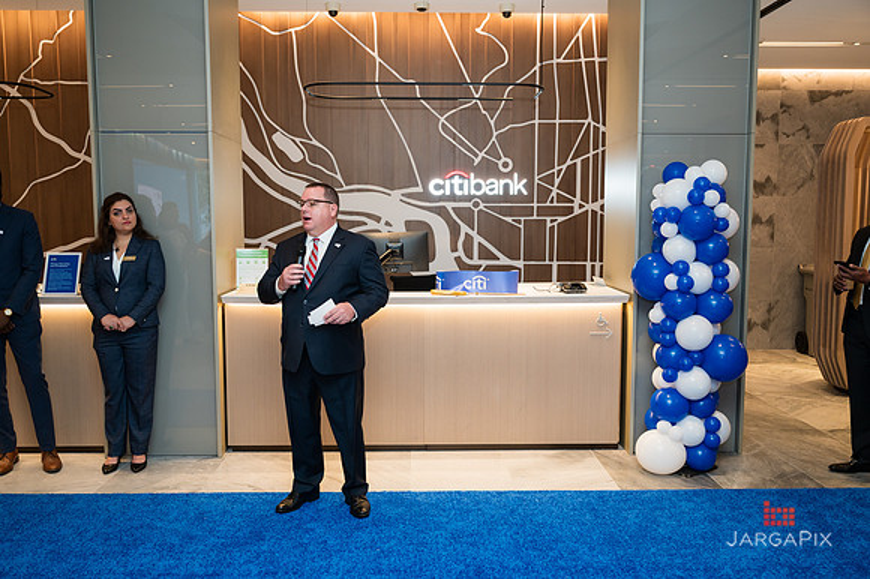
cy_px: 290
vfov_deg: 42.9
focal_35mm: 31
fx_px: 737
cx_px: 435
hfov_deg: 61.1
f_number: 3.2
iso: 400
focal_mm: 30.5
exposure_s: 1/160
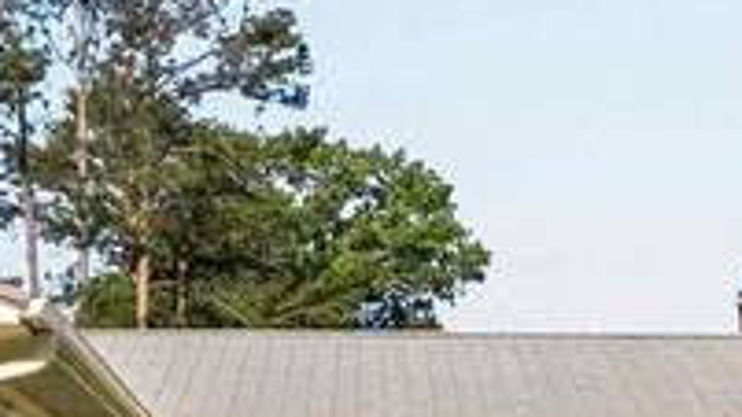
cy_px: 668
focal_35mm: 100
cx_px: 546
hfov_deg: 21.2
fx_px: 1967
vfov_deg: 11.5
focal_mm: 10
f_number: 7.1
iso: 640
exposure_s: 1/1000
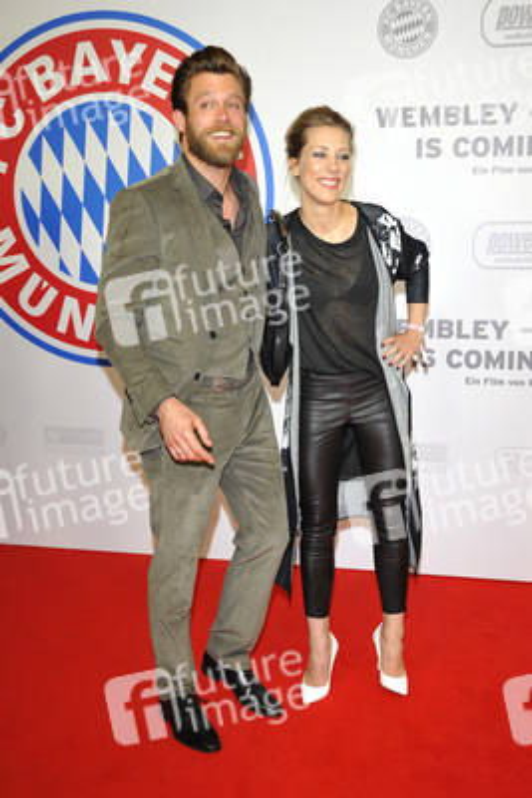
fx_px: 842
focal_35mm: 38
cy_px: 399
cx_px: 266
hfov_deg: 35.1
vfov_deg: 50.7
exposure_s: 1/200
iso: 1000
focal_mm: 38
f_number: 5.6
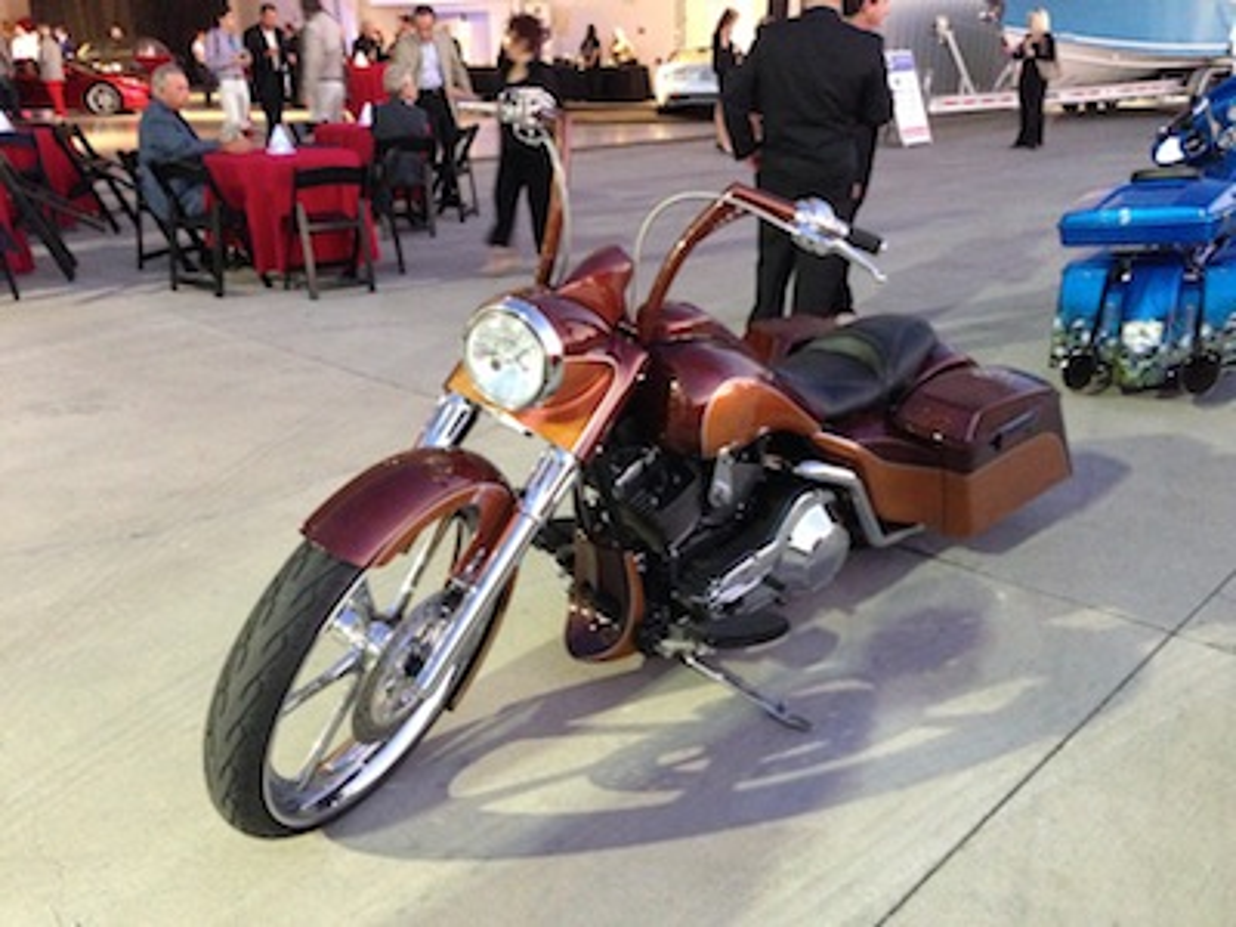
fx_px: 1178
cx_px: 618
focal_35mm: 33
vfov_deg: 42.9
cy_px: 464
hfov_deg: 55.4
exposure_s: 1/15
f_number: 2.4
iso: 500
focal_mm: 4.13
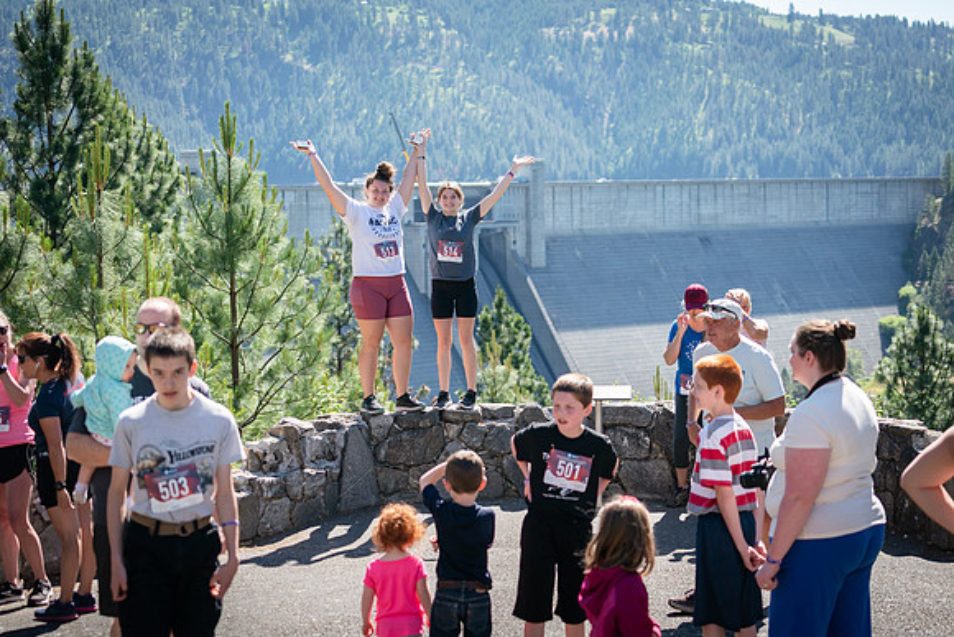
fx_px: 1998
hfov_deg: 26.9
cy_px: 318
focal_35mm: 75
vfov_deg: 18.1
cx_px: 477
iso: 200
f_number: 4
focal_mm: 74
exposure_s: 1/500
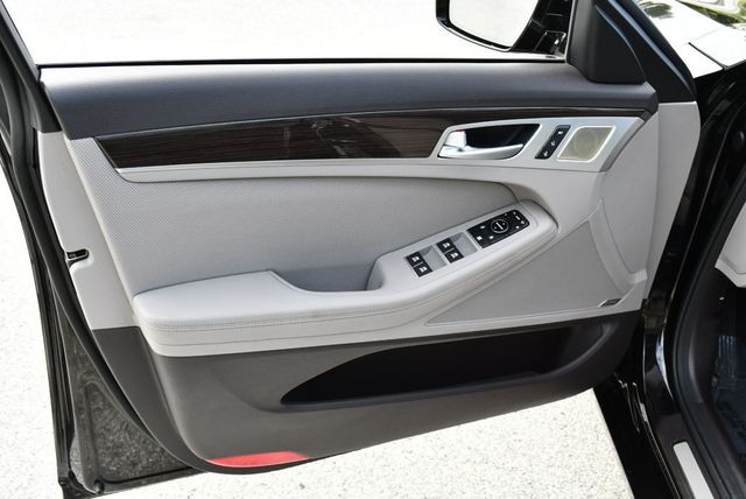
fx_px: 747
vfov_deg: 36.9
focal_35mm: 36
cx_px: 373
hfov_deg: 53.1
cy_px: 250
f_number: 5
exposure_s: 1/250
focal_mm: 18
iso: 400
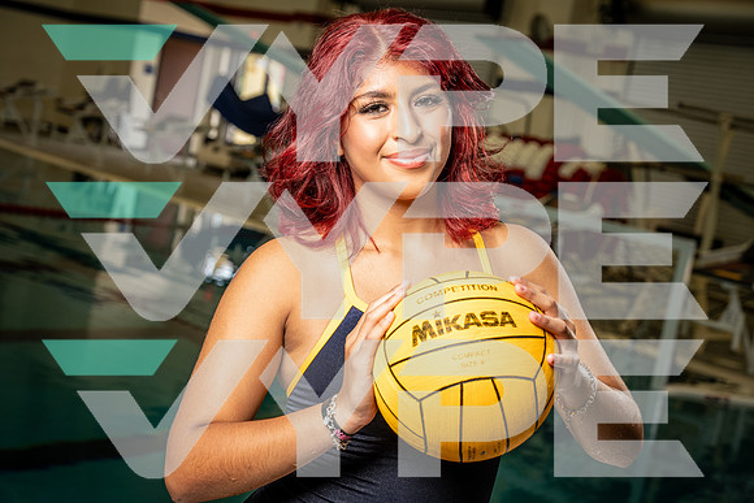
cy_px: 252
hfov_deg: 32.4
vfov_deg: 21.9
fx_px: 1299
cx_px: 377
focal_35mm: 62
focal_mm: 62
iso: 640
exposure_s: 1/250
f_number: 5.6
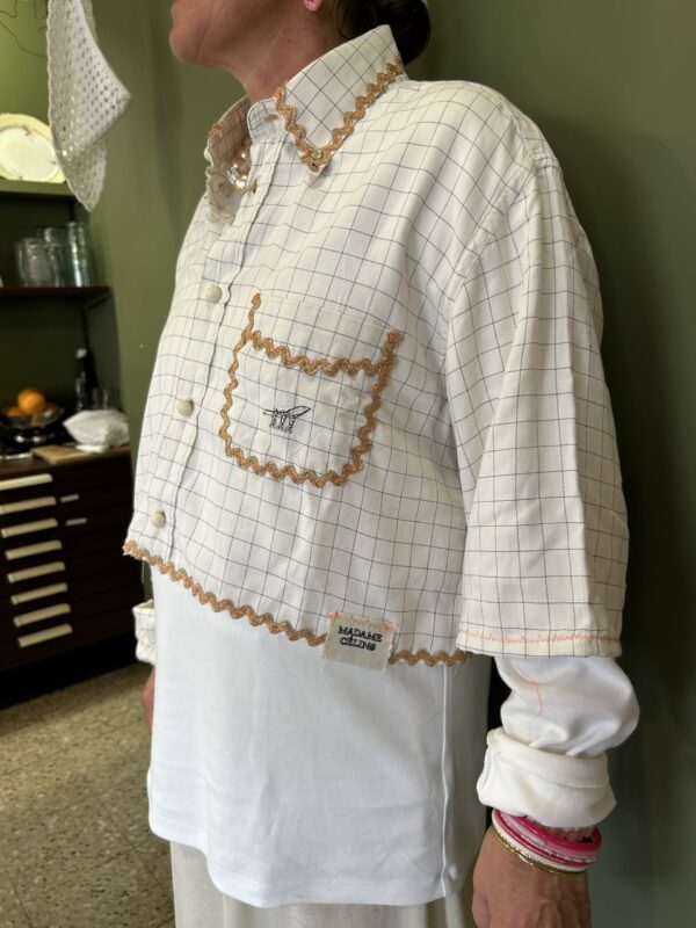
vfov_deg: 67.3
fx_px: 697
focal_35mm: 26
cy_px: 464
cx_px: 348
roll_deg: +2.5
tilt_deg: -12.4
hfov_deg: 53.1
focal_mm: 5.7
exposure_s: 1/50
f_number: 1.5
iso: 80
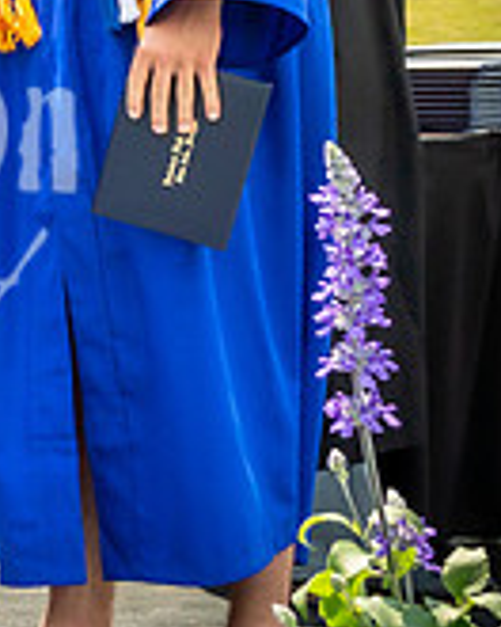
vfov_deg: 9.0
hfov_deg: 6.9
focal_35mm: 212
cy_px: -54
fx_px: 3929
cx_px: -745
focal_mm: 29
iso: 200
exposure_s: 1/800
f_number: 7.1
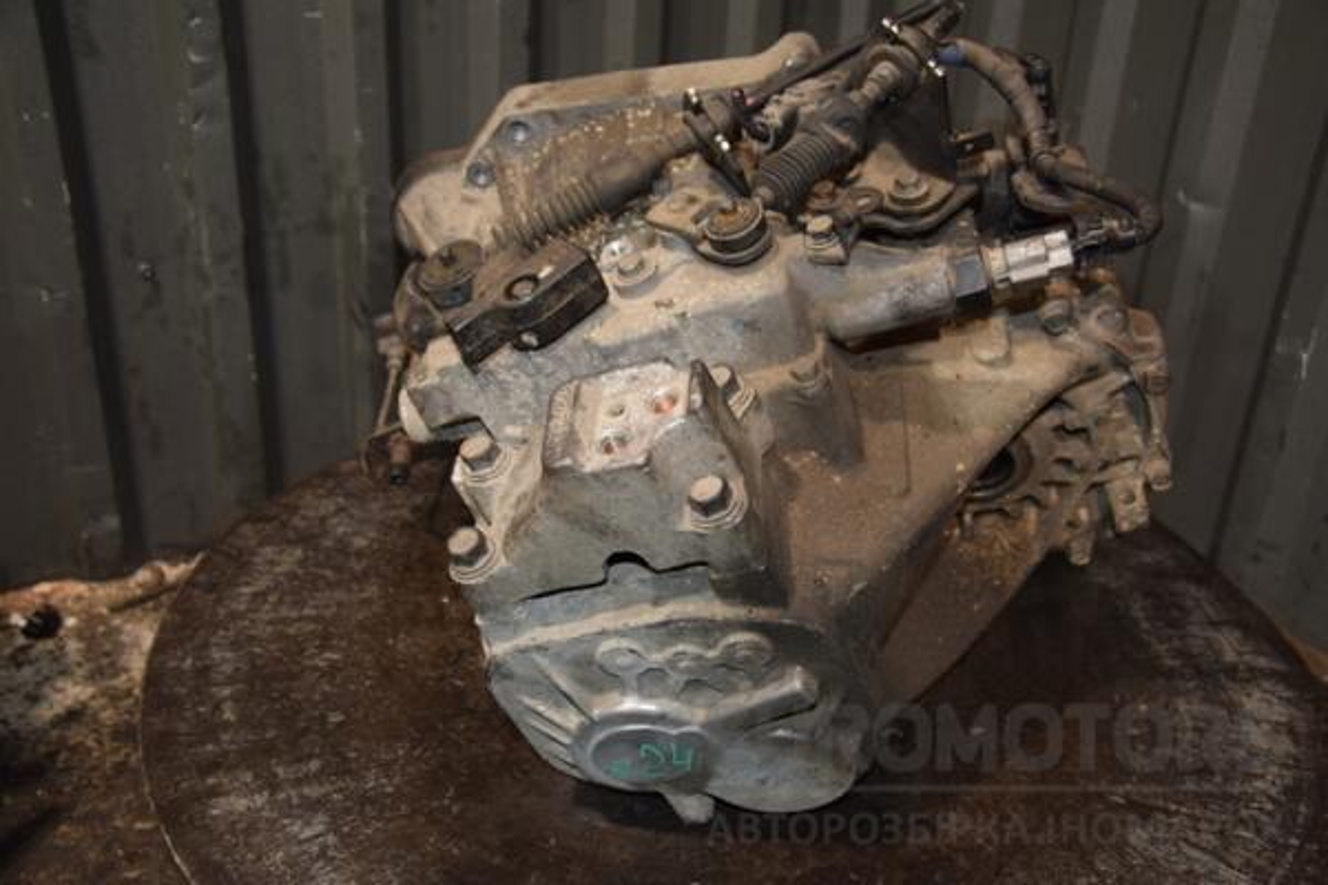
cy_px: 442
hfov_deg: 53.1
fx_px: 1328
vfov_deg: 36.9
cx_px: 664
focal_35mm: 36
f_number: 5
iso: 800
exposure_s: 1/60
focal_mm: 24
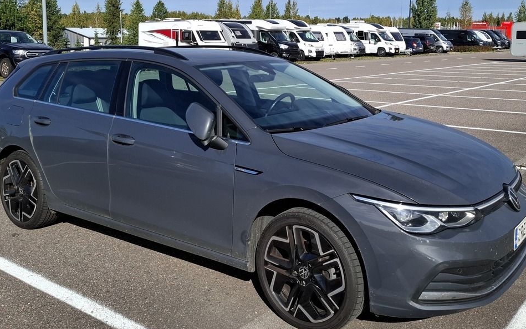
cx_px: 264
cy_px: 90
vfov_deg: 33.9
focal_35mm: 37
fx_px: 530
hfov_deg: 52.8
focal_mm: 5.54
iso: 50
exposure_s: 1/1969
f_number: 1.8
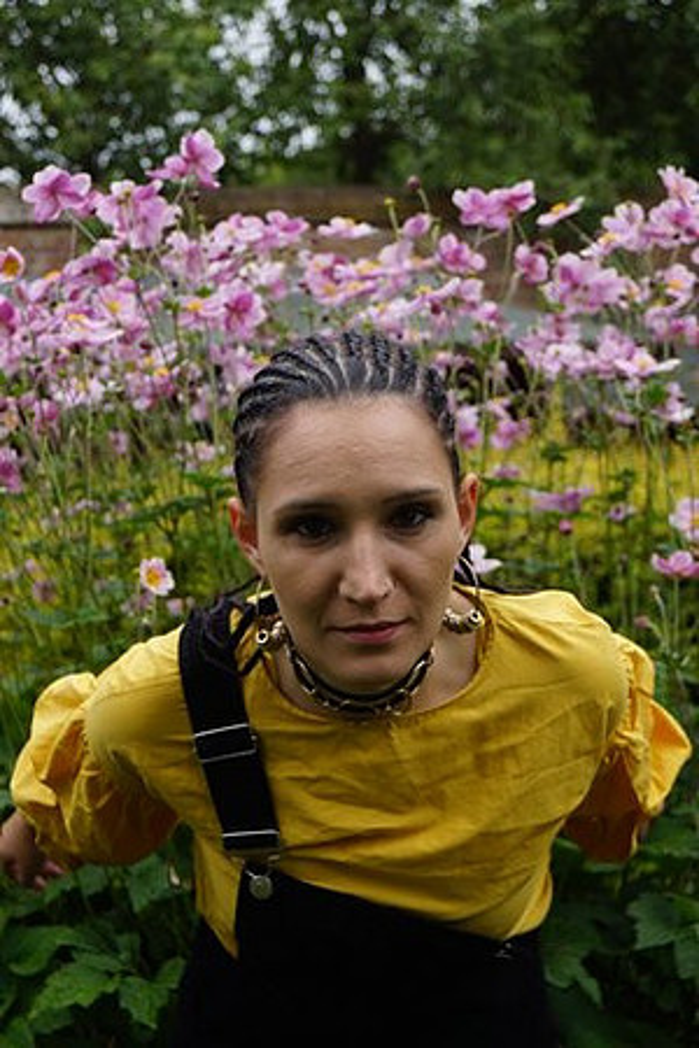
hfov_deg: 22.6
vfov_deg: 33.4
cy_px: 524
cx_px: 350
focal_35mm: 60
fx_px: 1747
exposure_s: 1/160
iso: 100
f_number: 5
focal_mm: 40
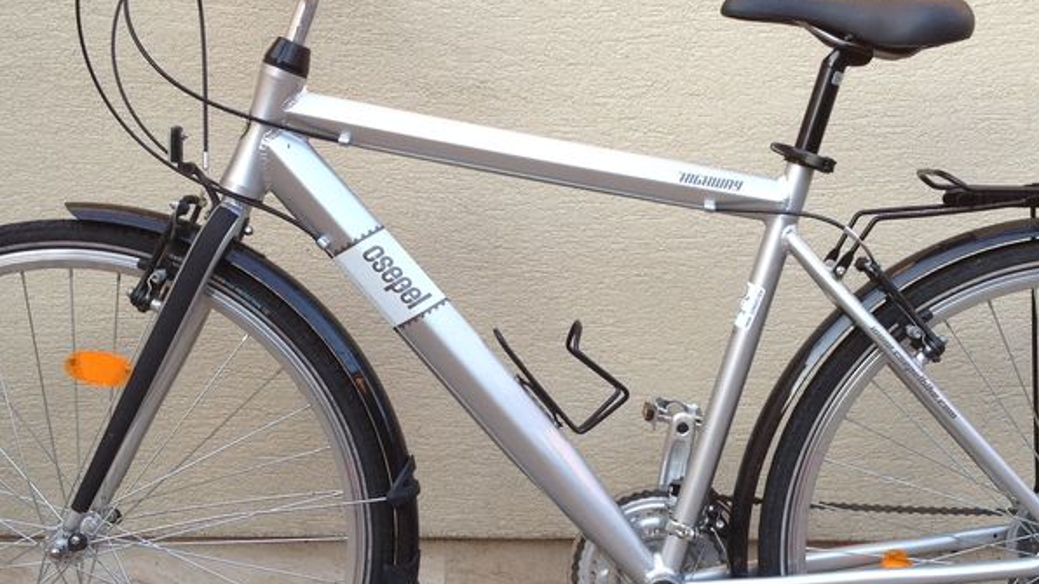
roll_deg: -1.8
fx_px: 1763
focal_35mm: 64
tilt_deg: -10.7
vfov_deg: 18.8
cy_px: 321
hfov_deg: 32.8
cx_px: 593
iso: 50
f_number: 2.4
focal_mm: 4.28
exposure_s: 1/120
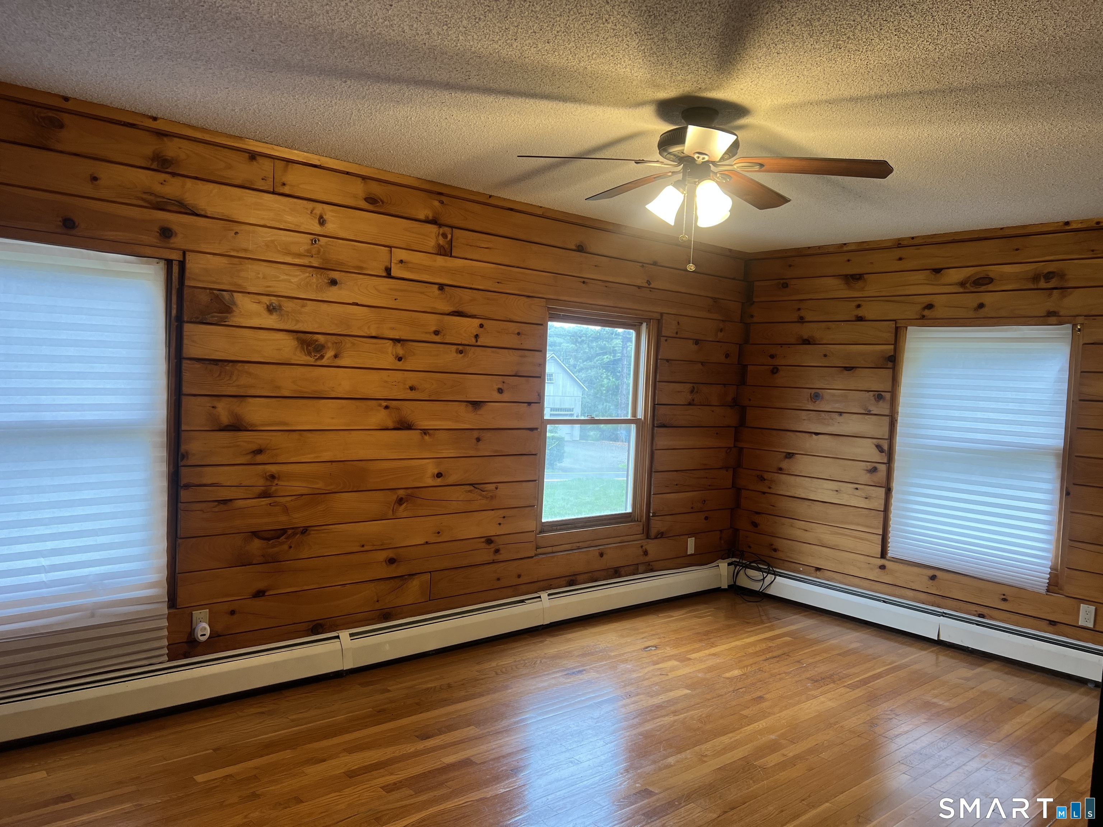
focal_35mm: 26
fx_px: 828
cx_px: 552
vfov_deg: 53.1
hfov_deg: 67.3
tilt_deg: -3.1
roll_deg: -2.0
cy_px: 414
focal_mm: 5.7
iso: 100
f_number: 1.5
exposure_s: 1/120
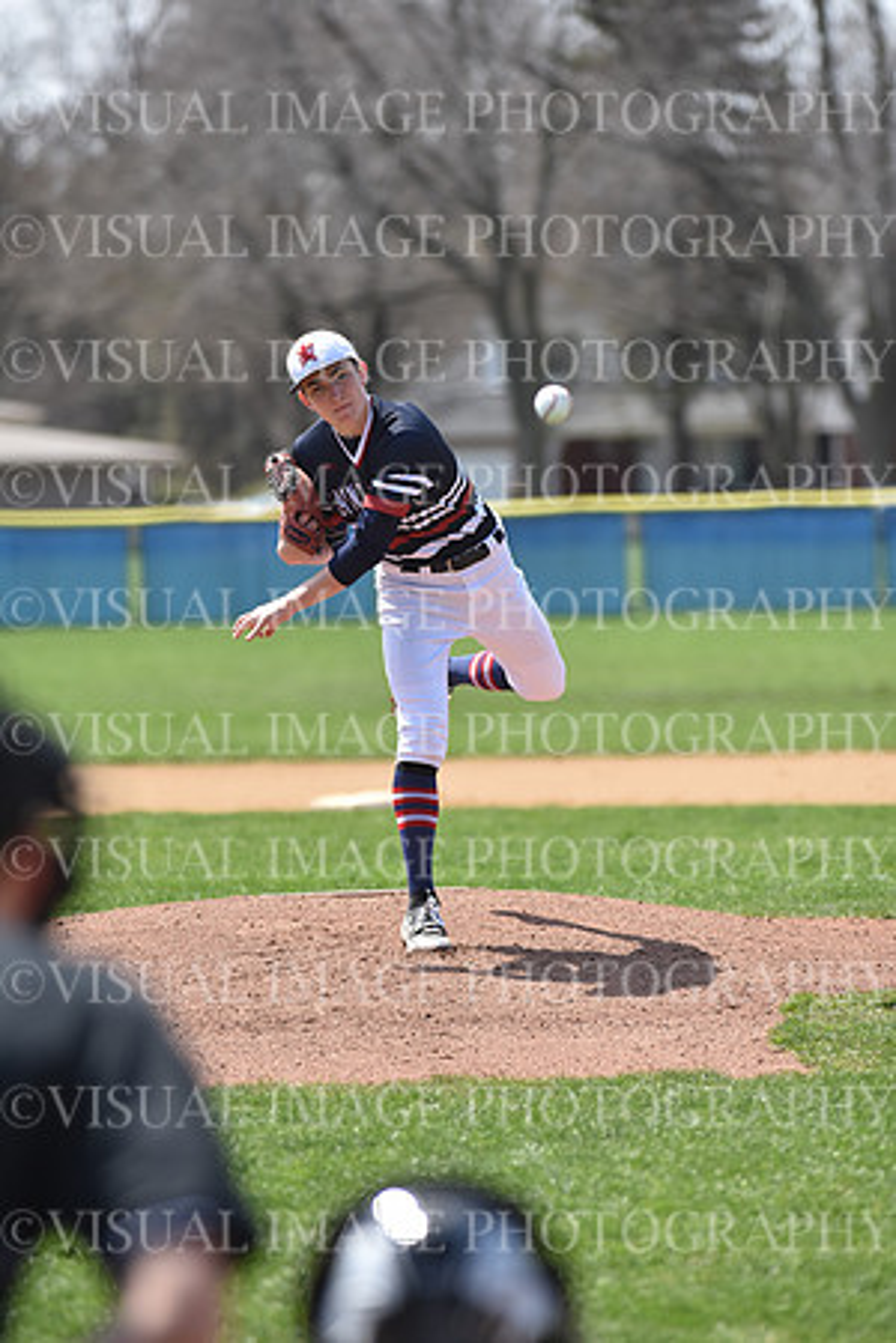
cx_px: 448
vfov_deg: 7.8
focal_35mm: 262
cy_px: 672
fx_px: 9799
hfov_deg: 5.2
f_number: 2.8
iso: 400
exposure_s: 1/4000
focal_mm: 175
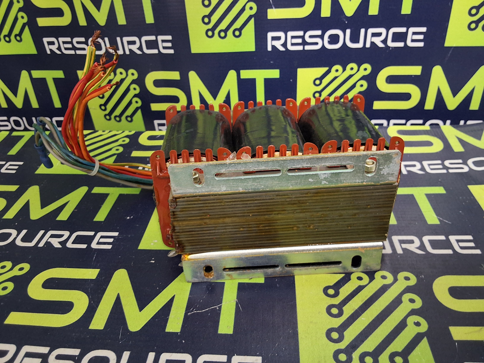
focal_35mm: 28
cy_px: 182
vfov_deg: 49.7
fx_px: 391
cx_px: 242
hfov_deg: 63.4
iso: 320
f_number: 1.9
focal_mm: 2.91
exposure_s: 1/24
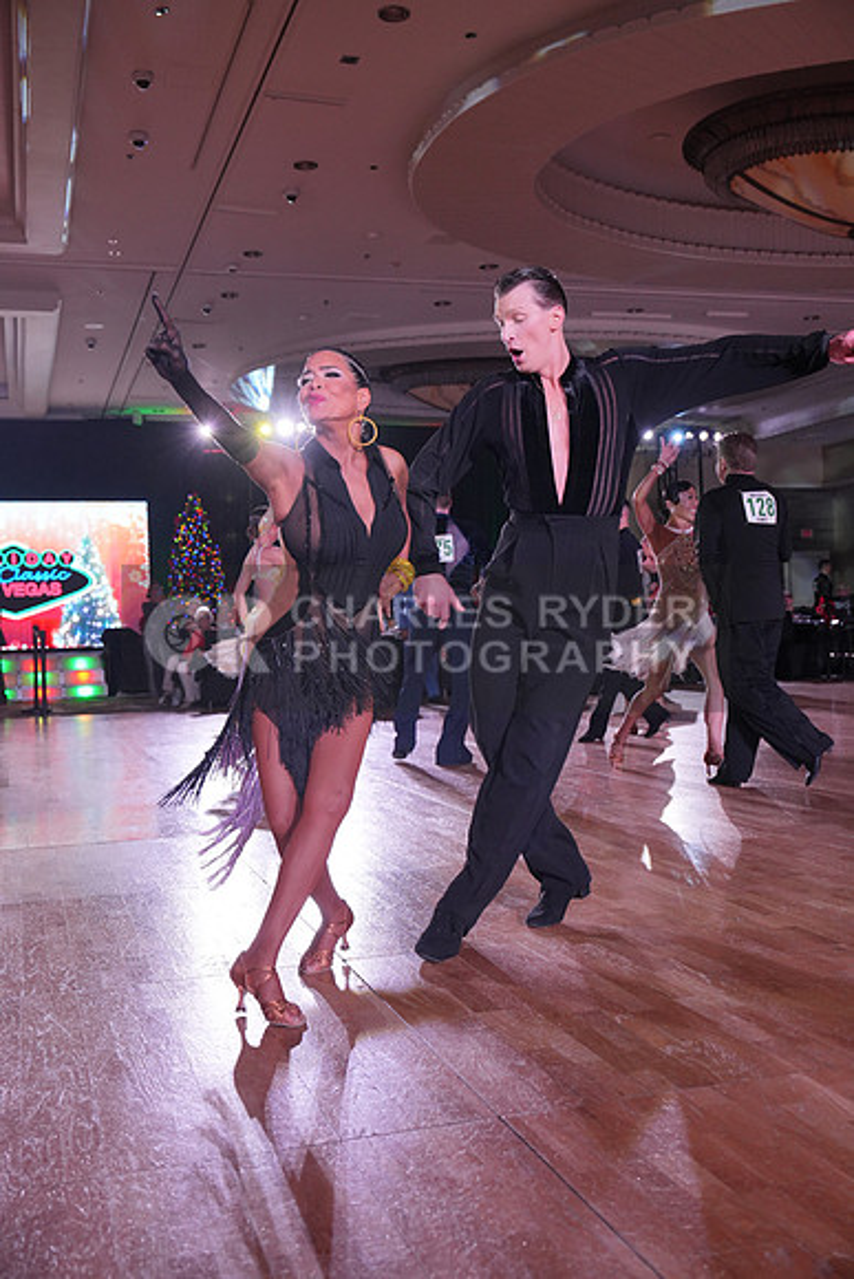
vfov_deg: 53.1
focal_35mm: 36
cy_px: 640
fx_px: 1280
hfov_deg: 36.9
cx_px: 427
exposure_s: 1/500
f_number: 4
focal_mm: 36
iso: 1600
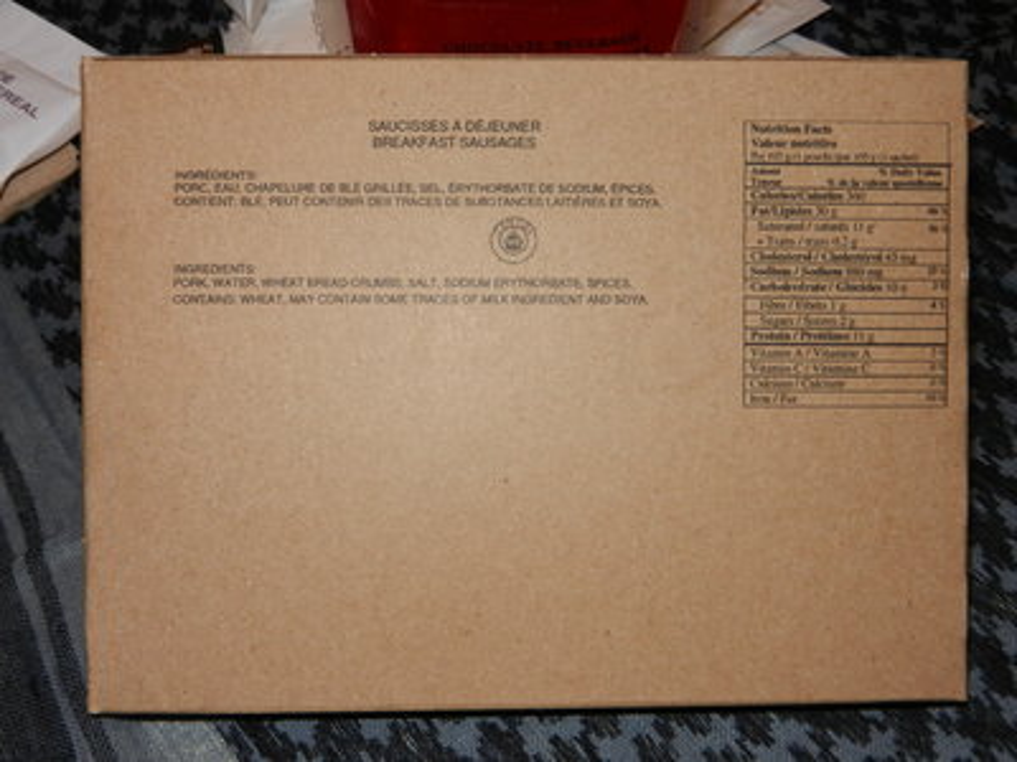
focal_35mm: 38
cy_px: 381
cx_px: 508
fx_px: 1116
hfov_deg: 49.0
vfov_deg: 37.7
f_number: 8
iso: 200
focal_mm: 6.9
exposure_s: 1/30
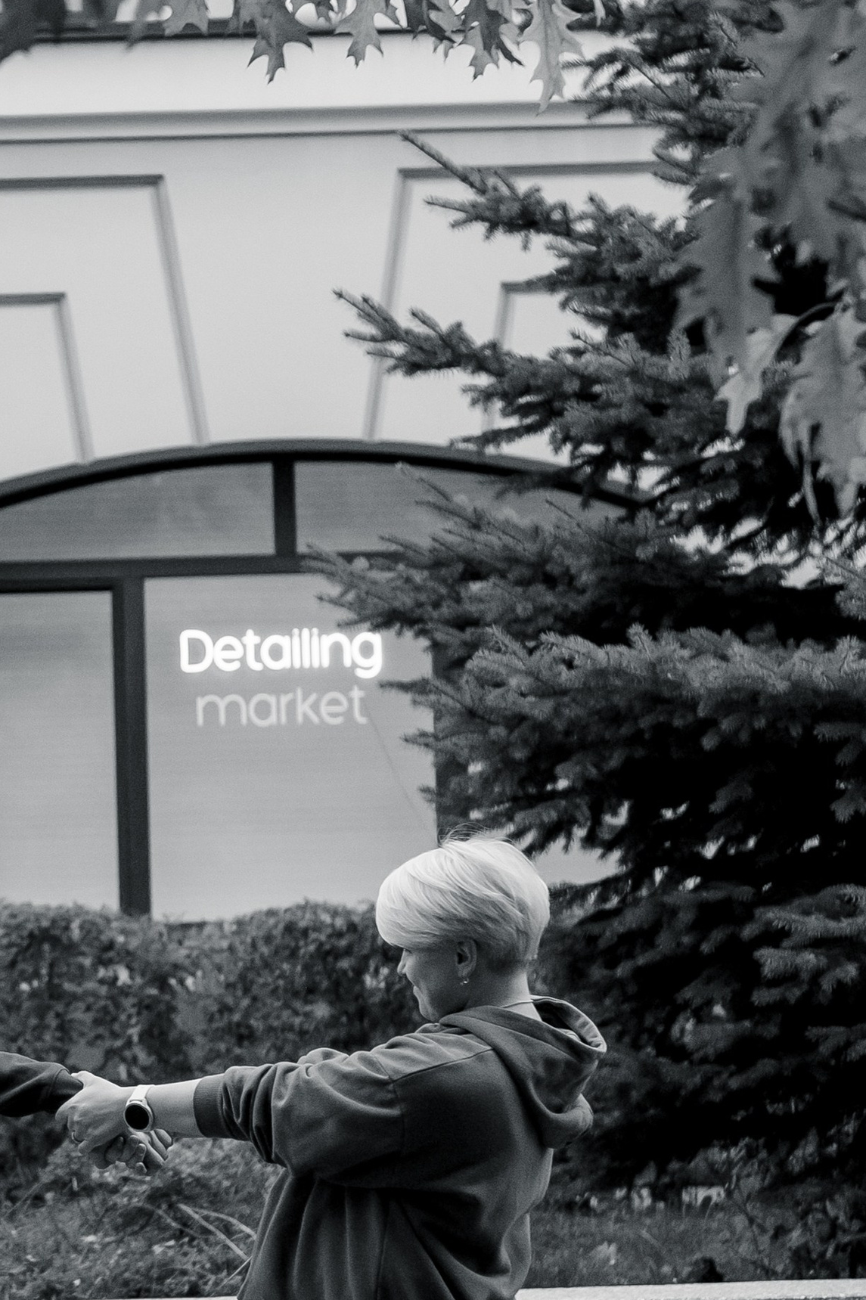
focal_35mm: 123
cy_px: 732
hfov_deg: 11.0
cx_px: -89
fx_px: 4441
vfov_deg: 16.7
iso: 1600
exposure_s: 1/4000
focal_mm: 55
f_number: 2.8
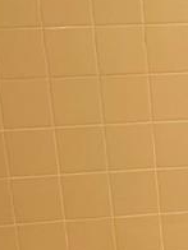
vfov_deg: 12.4
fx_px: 1108
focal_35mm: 153
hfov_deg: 9.0
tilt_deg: -22.3
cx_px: 416
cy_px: 348
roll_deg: -0.4
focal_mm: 5.1
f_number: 1.6
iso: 80
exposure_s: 1/60
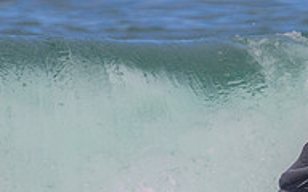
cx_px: 234
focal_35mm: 2094
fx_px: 17577
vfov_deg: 0.6
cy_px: 214
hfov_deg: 1.0
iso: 1100
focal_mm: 680
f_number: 11
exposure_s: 1/1250
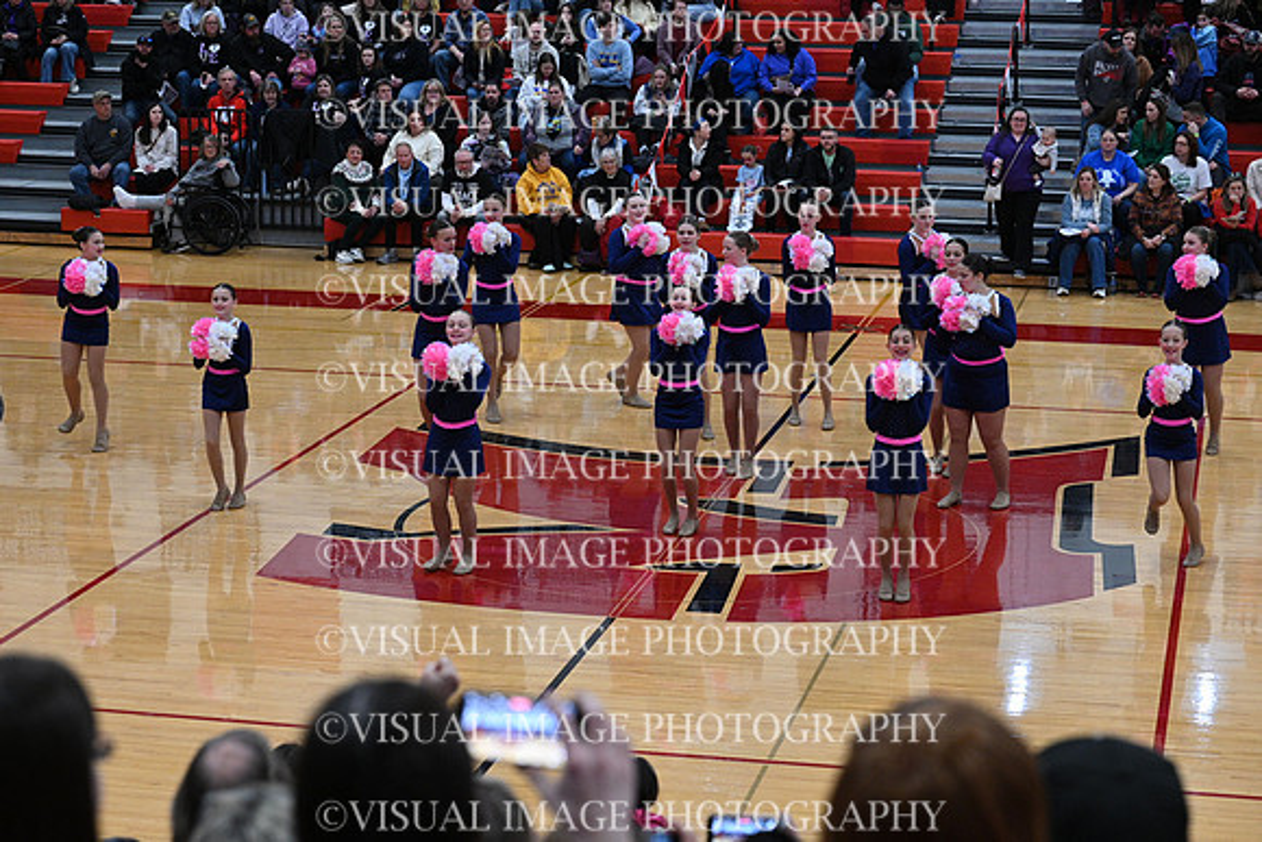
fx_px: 2875
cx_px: 631
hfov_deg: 24.8
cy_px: 421
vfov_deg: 16.7
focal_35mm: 82
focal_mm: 82
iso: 4000
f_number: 4
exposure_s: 1/400
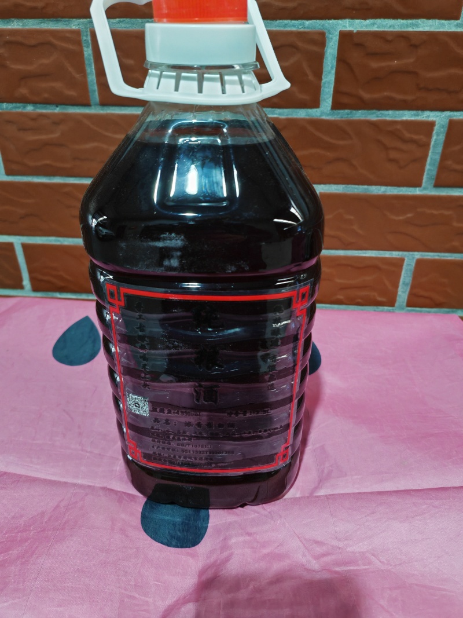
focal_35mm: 25
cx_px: 232
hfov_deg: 54.9
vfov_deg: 69.4
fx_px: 446
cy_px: 309
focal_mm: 5.3
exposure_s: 1/33
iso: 640
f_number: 1.9
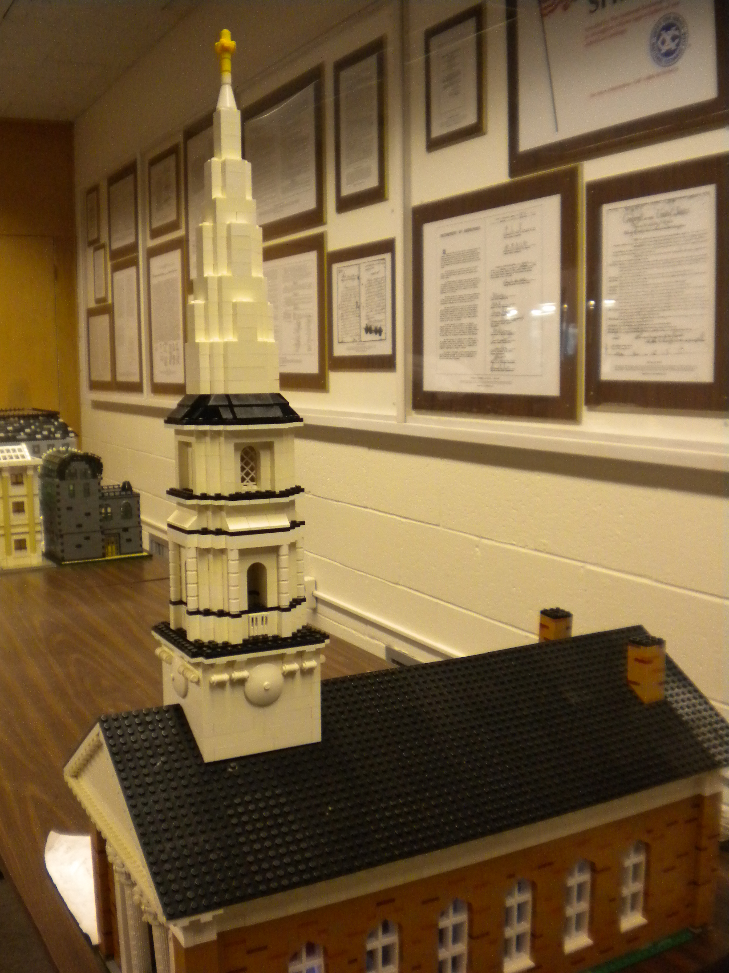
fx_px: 983
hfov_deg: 40.7
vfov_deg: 52.6
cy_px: 486
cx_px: 364
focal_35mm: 35
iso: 400
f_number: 3.1
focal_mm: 6.3
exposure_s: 1/50.8
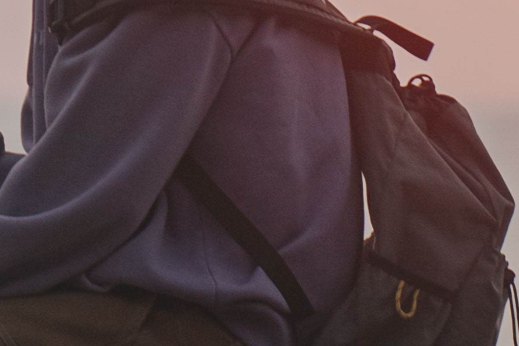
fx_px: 16273
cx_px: -355
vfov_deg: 1.2
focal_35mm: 1129
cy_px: -70
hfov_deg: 1.8
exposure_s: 1/320
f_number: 3.2
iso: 200
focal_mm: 150
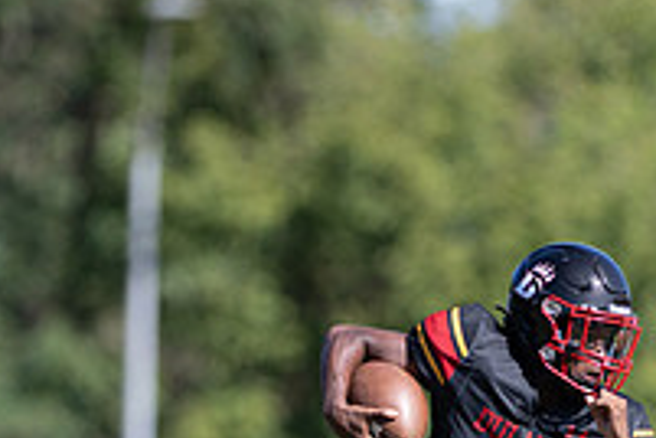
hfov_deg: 2.4
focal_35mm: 866
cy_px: 587
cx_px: 379
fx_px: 15779
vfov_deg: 1.6
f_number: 2.8
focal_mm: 300
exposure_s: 1/1600
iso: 160
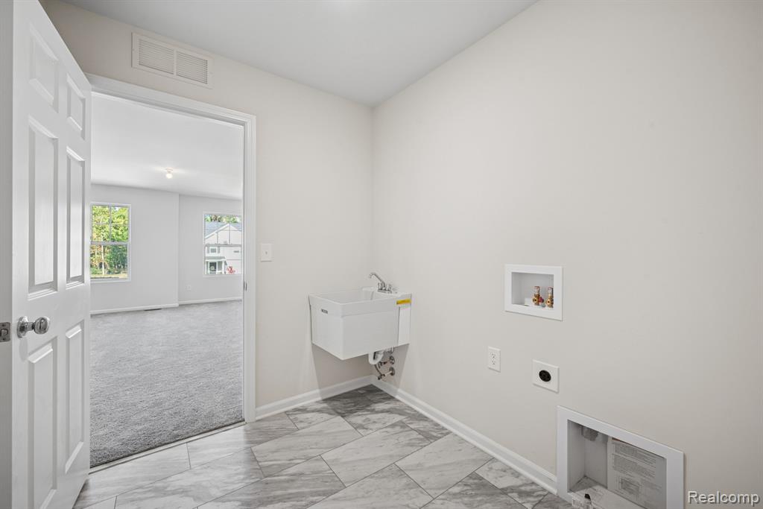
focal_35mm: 14
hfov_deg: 104.2
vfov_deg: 81.2
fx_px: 297
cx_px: 382
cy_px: 254
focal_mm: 14
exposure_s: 1.3
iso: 80
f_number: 9
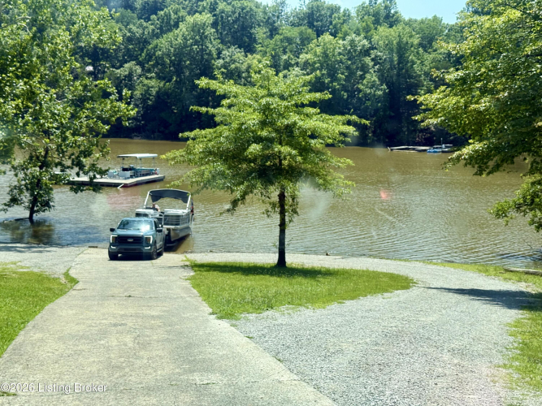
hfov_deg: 39.7
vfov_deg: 30.3
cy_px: 203
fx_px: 751
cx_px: 271
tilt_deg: -6.5
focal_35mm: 48
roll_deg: -0.7
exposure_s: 1/2976
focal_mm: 6.76
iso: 64
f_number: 1.78
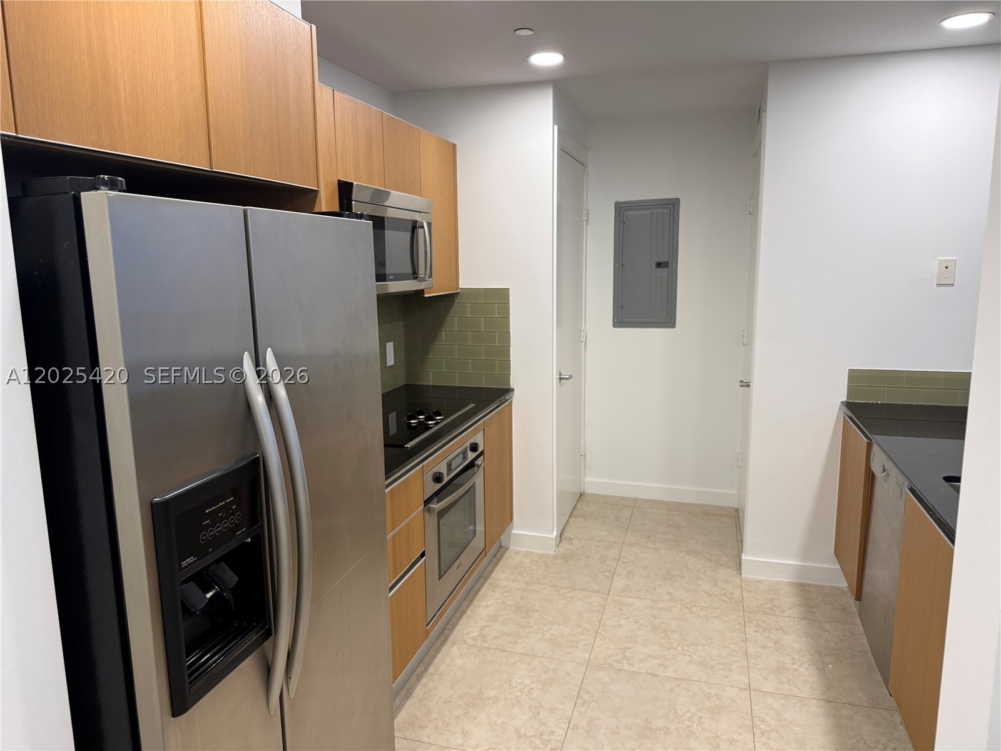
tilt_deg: -8.8
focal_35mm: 24
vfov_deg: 56.8
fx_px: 694
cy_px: 376
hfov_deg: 71.6
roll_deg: +1.2
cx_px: 500
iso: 125
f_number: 1.78
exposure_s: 1/120
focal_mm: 6.76
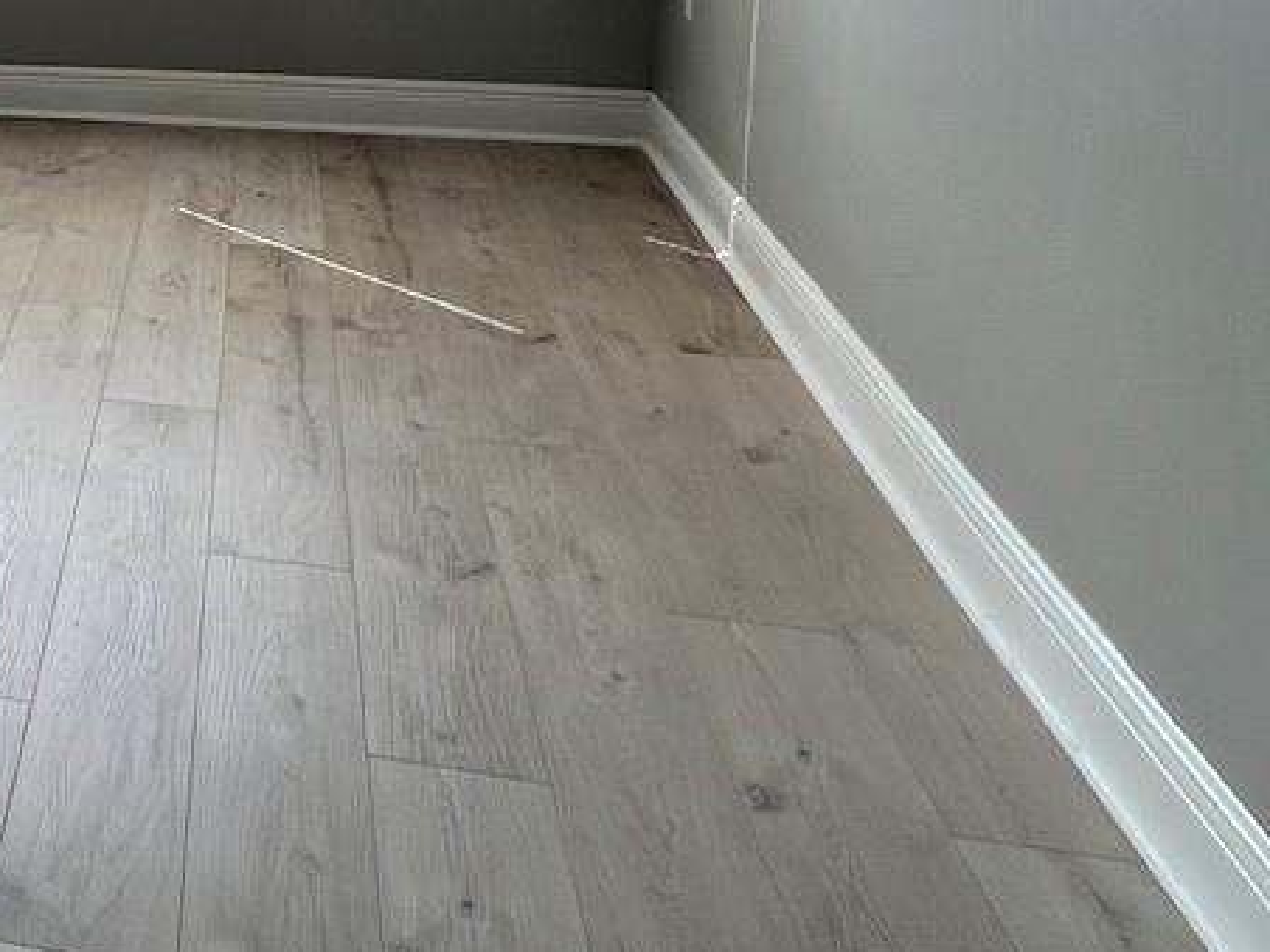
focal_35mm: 46
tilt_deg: -10.1
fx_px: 1688
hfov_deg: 31.5
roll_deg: +3.0
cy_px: -70
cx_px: -391
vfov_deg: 28.8
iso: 32
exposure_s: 1/141
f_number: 1.8
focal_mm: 1.57
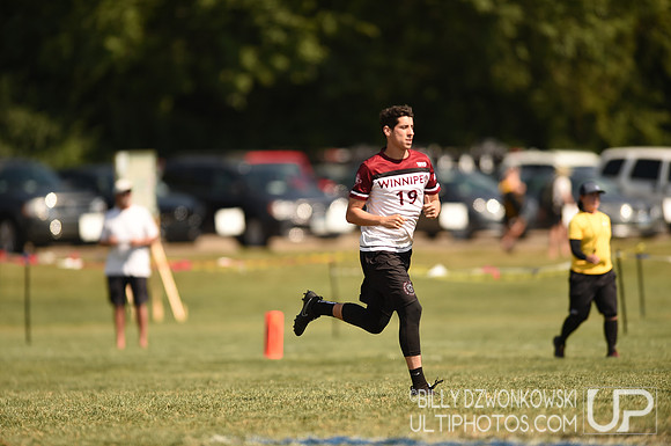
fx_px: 7445
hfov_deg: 5.2
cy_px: 223
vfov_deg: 3.4
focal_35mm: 400
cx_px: 336
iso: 100
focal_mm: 400
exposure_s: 1/1600
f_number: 2.8
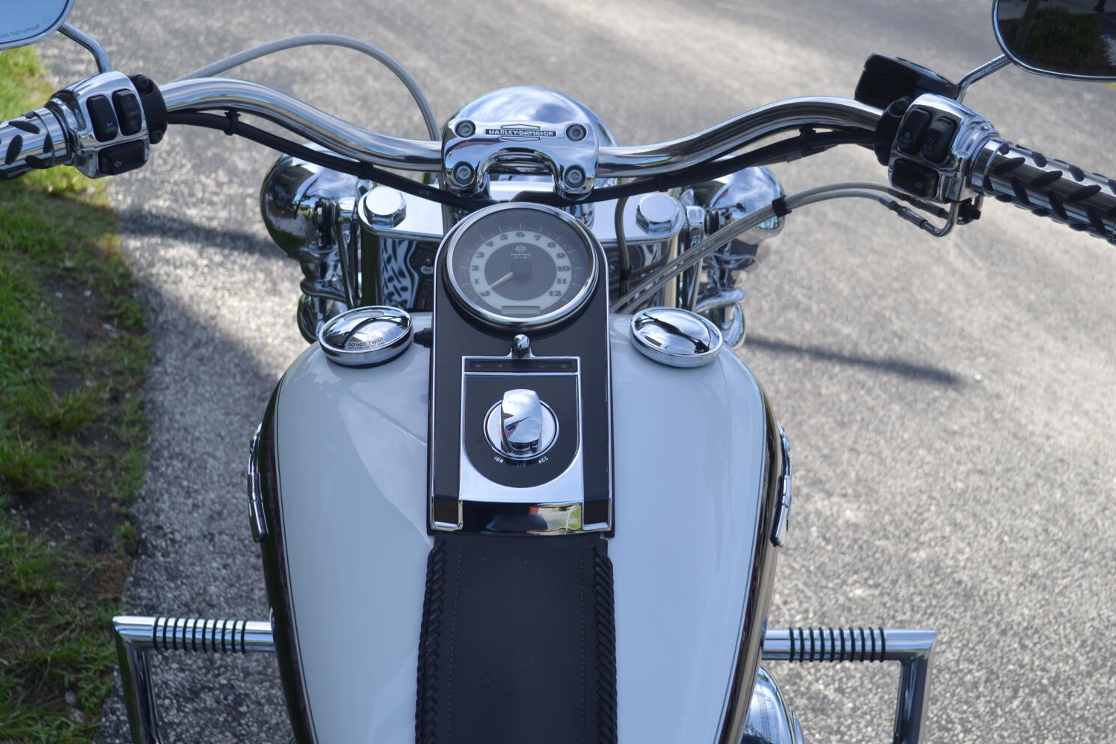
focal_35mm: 48
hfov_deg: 41.1
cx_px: 532
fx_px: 1488
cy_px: 390
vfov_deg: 28.1
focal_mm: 24
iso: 100
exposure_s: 1/500
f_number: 4
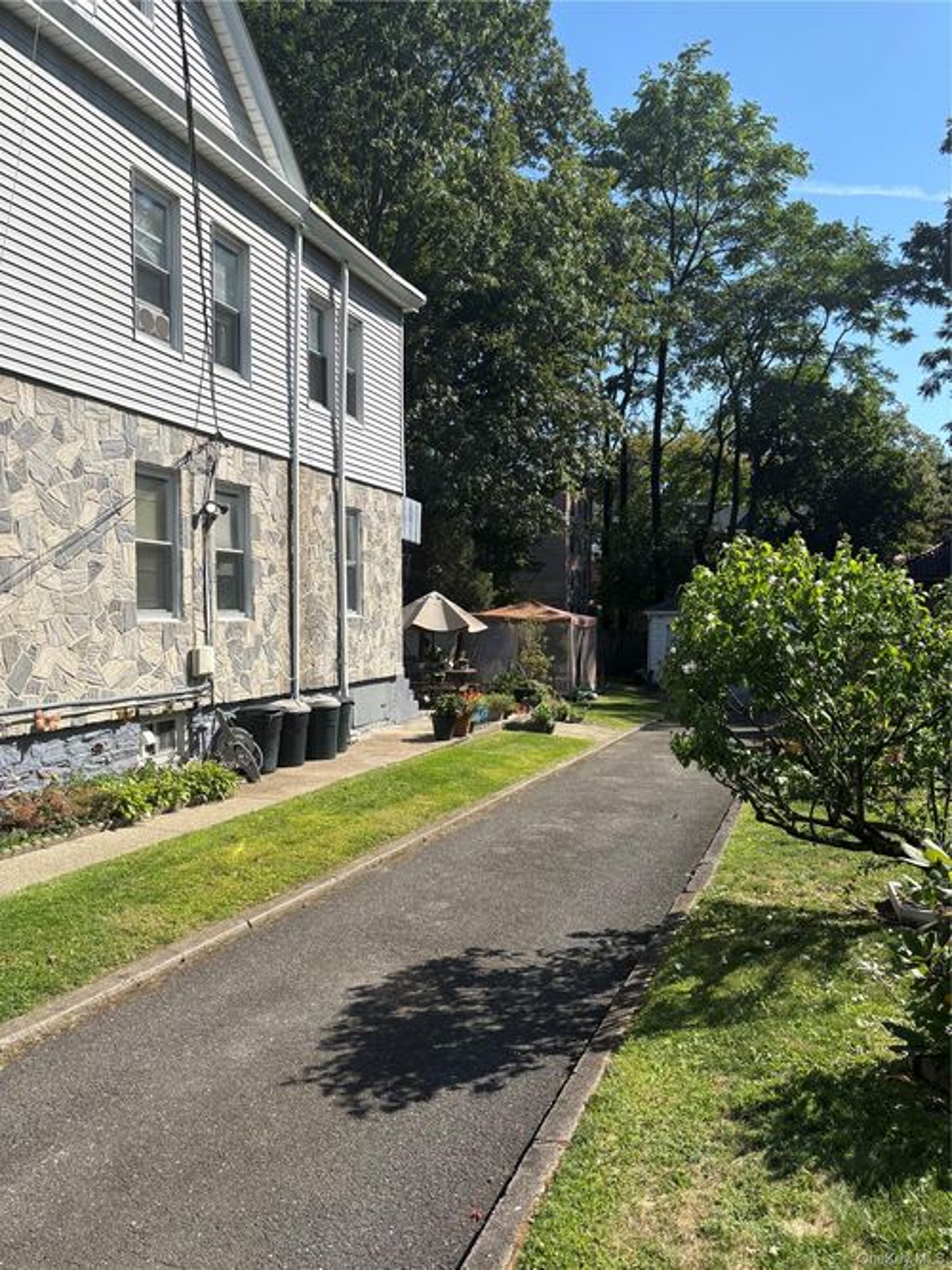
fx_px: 954
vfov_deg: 67.3
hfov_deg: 53.0
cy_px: 635
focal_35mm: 26
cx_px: 476
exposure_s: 1/2710
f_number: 1.6
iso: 50
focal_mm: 5.96
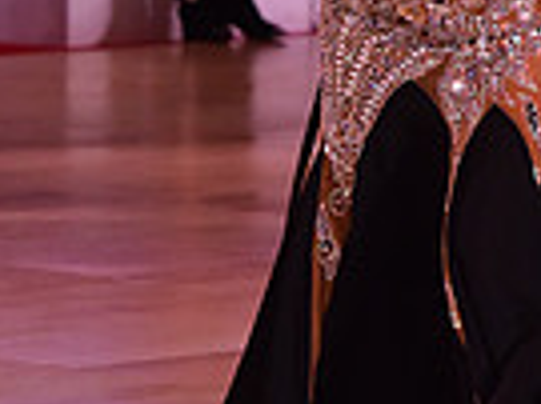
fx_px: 7511
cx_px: 599
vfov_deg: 3.1
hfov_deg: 4.1
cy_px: -256
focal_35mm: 481
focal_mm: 116
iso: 2000
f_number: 5
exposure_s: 1/320
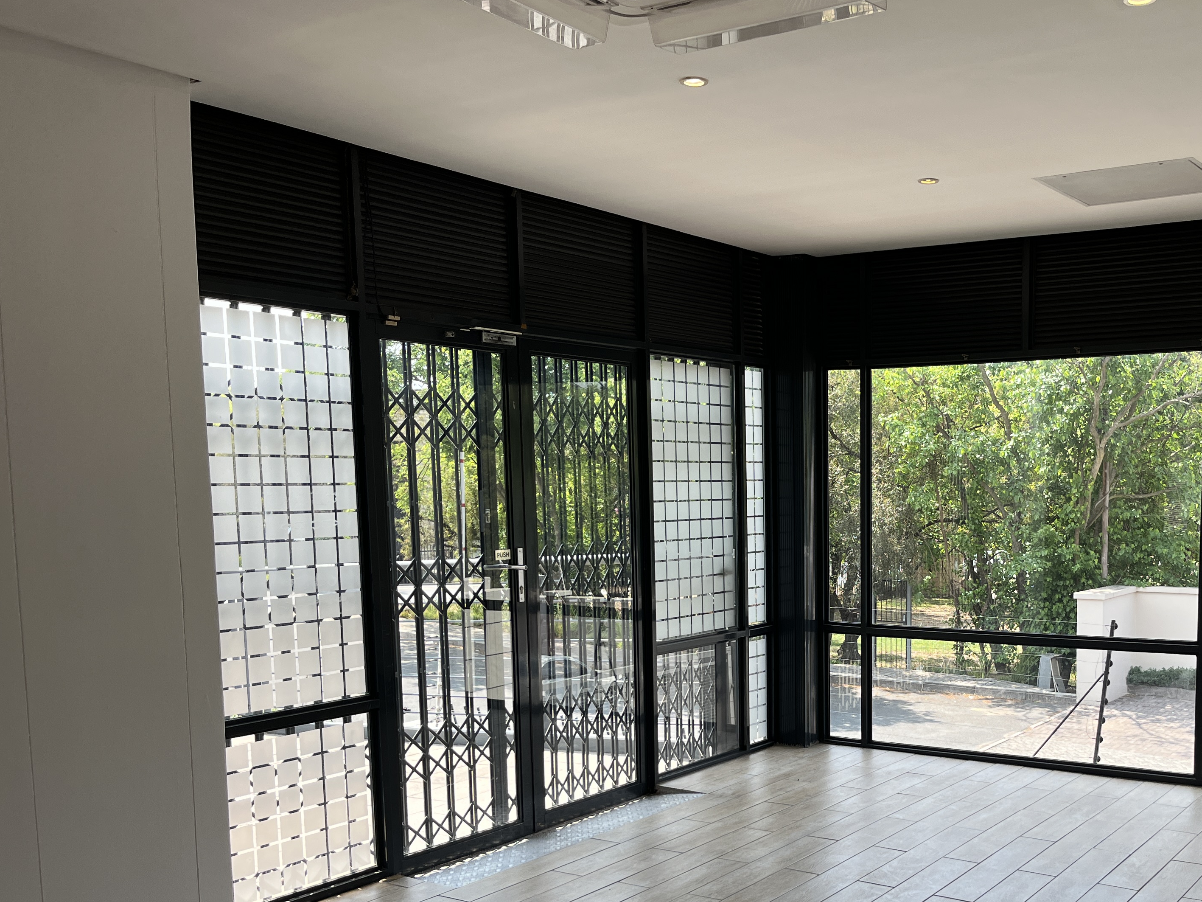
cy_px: 624
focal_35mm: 37
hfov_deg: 48.9
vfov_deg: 38.1
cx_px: 844
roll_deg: -0.6
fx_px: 1285
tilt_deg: -6.9
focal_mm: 5.1
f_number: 1.6
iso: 50
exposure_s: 1/631
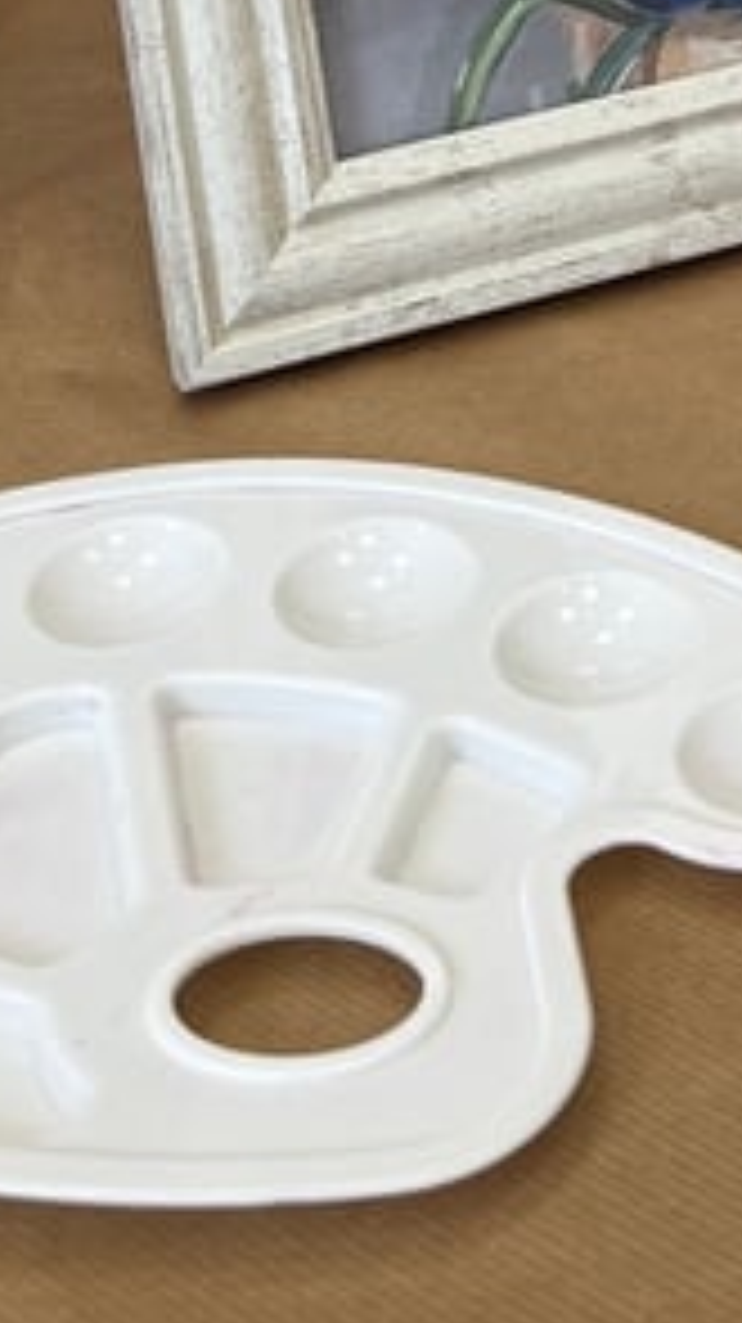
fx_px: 3188
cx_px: 1030
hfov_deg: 12.7
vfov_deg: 20.2
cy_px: -655
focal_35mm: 91
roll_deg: +0.7
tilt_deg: -16.7
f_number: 1.78
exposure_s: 1/145
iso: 50
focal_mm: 6.76
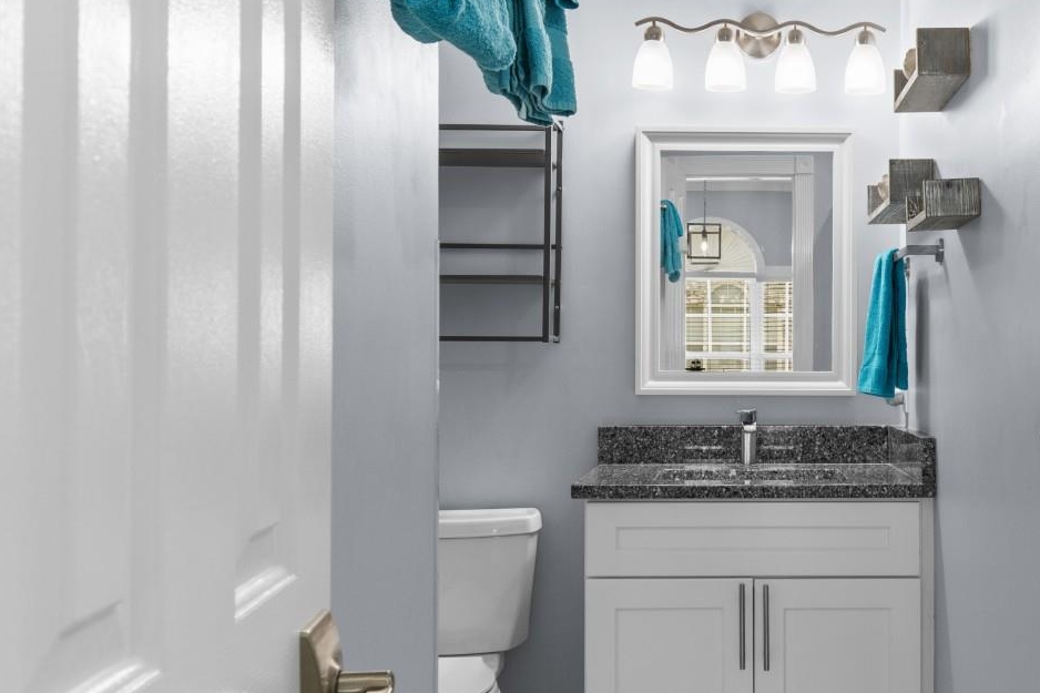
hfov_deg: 49.1
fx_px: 1098
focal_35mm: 38
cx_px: 751
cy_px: 355
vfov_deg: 35.0
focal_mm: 15
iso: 100
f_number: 5
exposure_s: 1/15
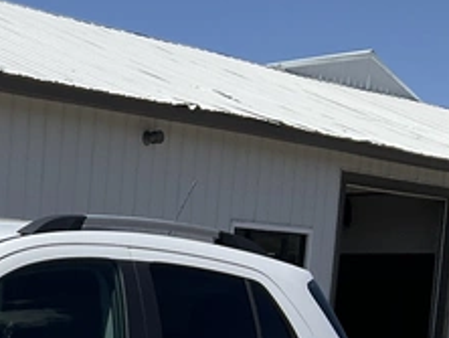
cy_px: 469
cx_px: -186
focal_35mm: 98
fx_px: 1273
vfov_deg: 14.3
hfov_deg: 18.2
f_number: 1.8
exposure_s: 1/3322
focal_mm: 3
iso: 25
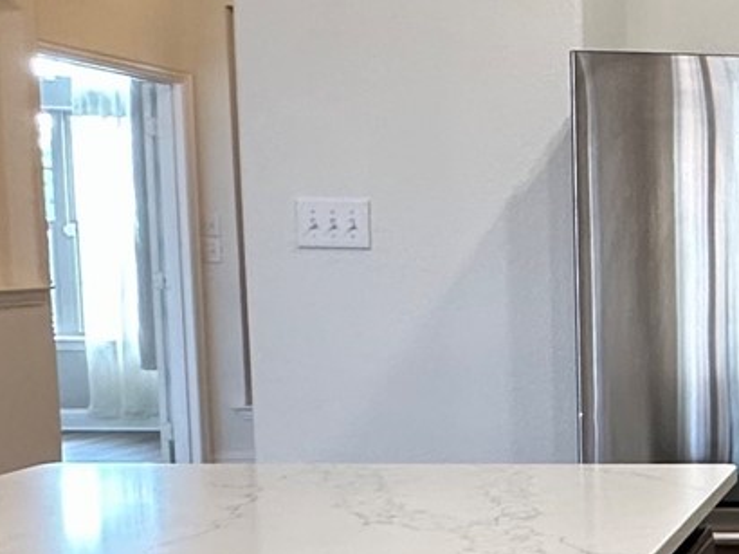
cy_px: 404
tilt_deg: -7.1
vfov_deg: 20.8
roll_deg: -1.6
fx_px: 1494
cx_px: 1152
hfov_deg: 22.2
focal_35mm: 70
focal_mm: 2.22
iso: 160
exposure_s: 1/60
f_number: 2.2
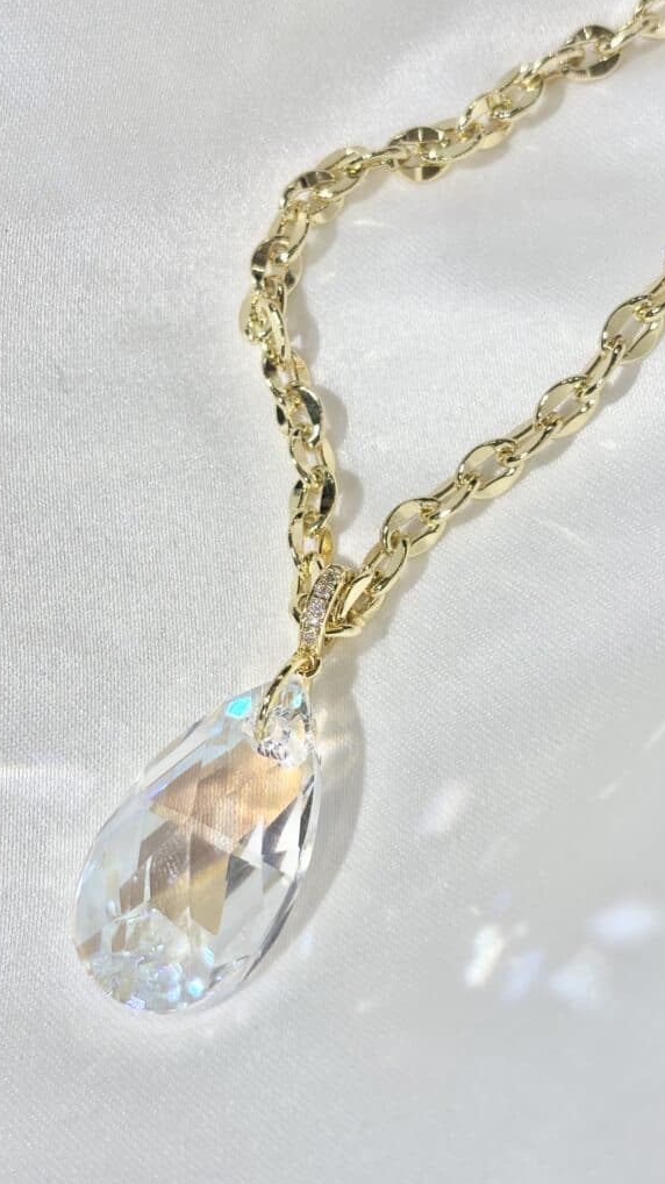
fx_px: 1788
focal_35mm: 57
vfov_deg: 36.6
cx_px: 326
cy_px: 591
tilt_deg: -64.2
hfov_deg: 21.1
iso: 32
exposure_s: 1/327
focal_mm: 5.96
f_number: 1.6
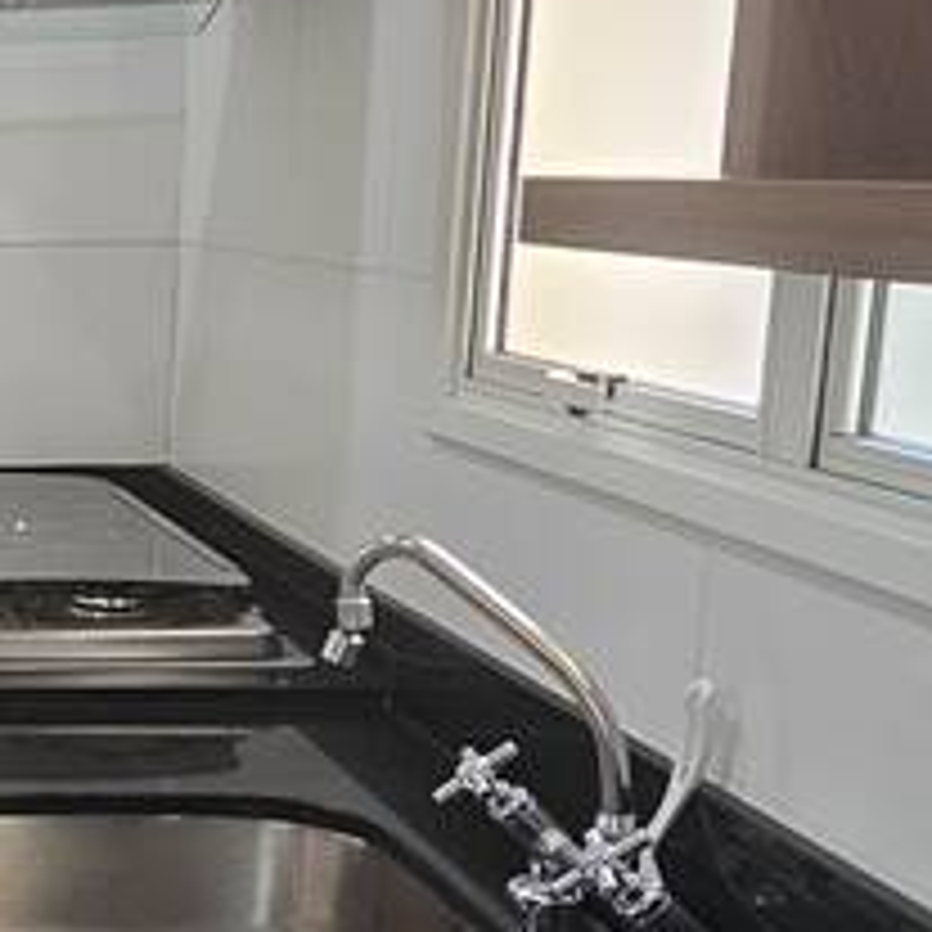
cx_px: -590
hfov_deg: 21.9
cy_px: 558
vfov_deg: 28.5
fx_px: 1828
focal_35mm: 60
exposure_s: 1/60
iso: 160
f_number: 2.2
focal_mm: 2.2
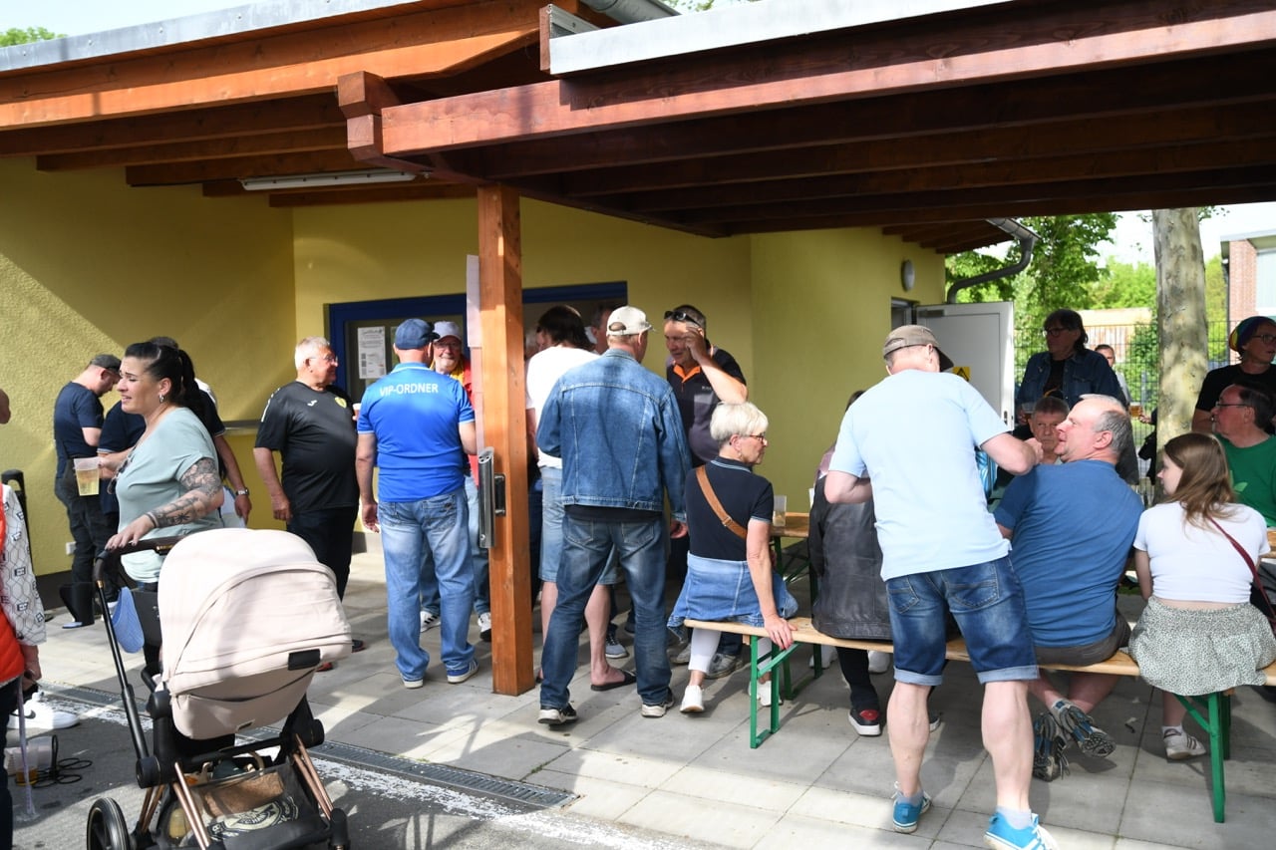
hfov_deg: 60.3
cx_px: 638
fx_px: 1099
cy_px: 425
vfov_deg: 42.3
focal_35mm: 31
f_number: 2.8
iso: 450
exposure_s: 1/1600
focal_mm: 31
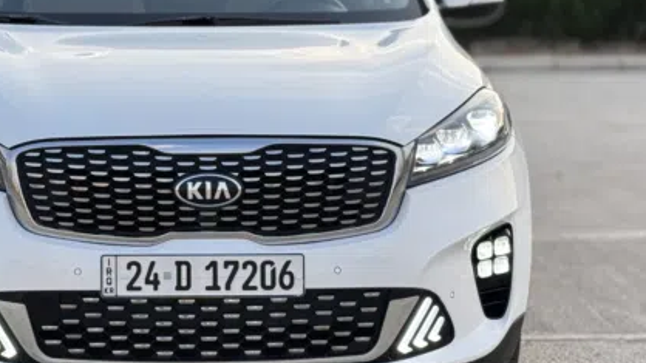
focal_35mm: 80
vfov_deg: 15.1
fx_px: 1370
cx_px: 219
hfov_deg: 26.4
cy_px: 182
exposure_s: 1/256
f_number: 1.78
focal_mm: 6.76
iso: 64
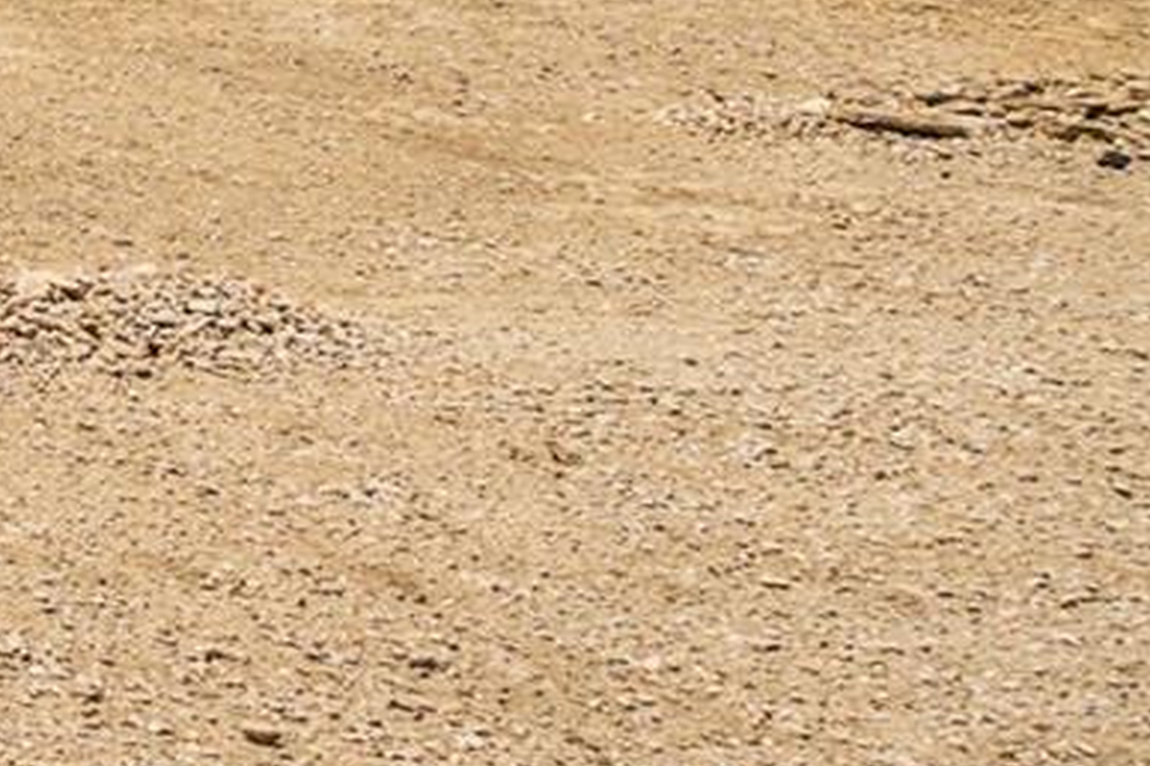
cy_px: -544
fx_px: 2714
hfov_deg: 14.2
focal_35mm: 85
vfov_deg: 14.4
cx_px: -1731
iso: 100
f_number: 6.3
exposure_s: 1/250
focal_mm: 16
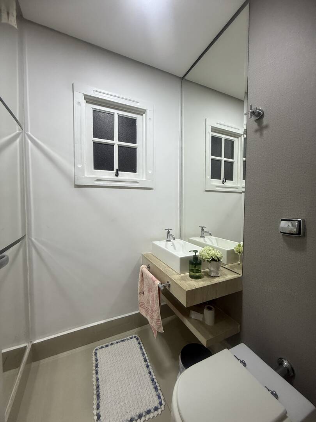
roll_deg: +0.0
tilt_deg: -1.3
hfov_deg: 85.7
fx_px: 170
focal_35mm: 14
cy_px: 211
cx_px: 158
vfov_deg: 102.1
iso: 200
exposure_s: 1/120
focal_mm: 2.22
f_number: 2.2
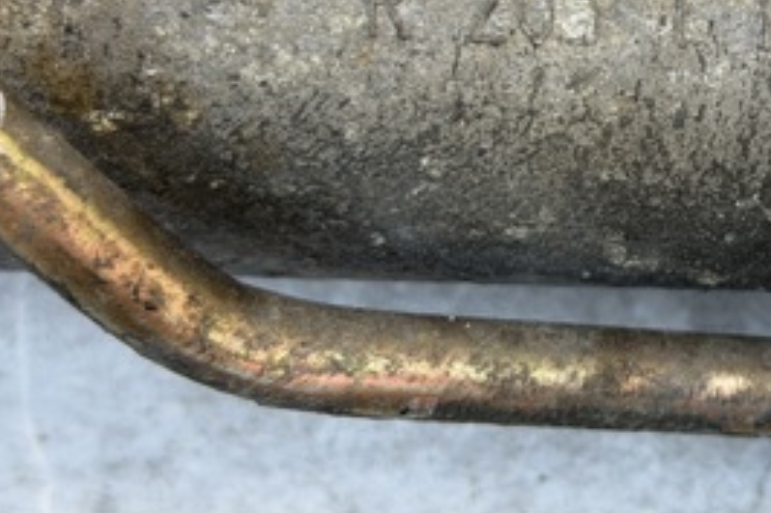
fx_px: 2568
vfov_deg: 11.4
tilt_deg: -59.8
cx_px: 858
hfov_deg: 16.5
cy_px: 112
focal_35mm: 120
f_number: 1.78
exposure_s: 1/103
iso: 100
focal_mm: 6.76
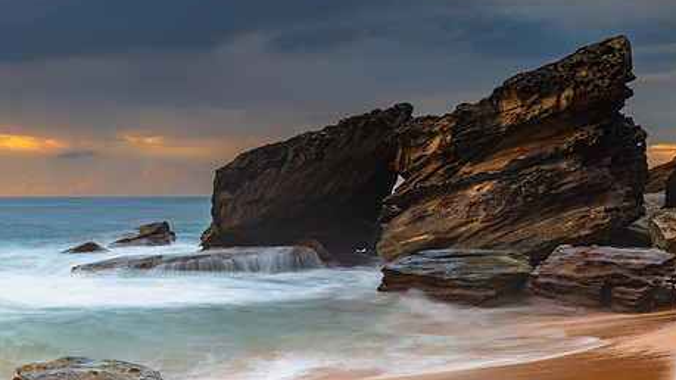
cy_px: 197
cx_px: 261
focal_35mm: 67
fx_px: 1201
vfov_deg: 18.0
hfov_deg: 31.3
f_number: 9
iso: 31
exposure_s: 2
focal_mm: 50
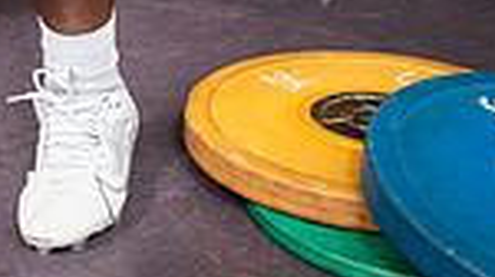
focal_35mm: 110
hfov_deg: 19.1
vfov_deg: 9.6
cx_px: 30
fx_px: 1442
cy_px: -406
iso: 500
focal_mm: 35
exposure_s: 1/250
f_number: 5.6
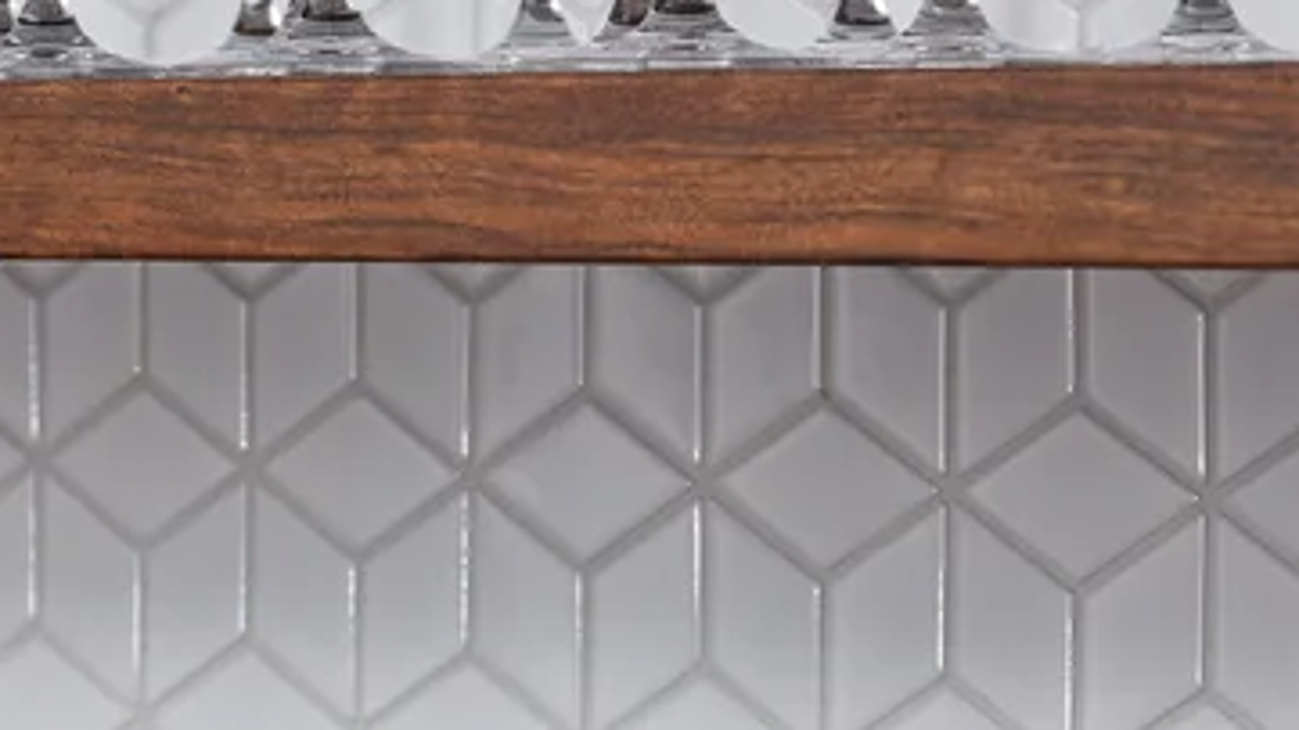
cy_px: 331
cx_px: 698
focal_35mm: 217
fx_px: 7474
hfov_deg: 9.9
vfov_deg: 5.6
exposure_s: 1/15
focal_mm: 45
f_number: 4
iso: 400
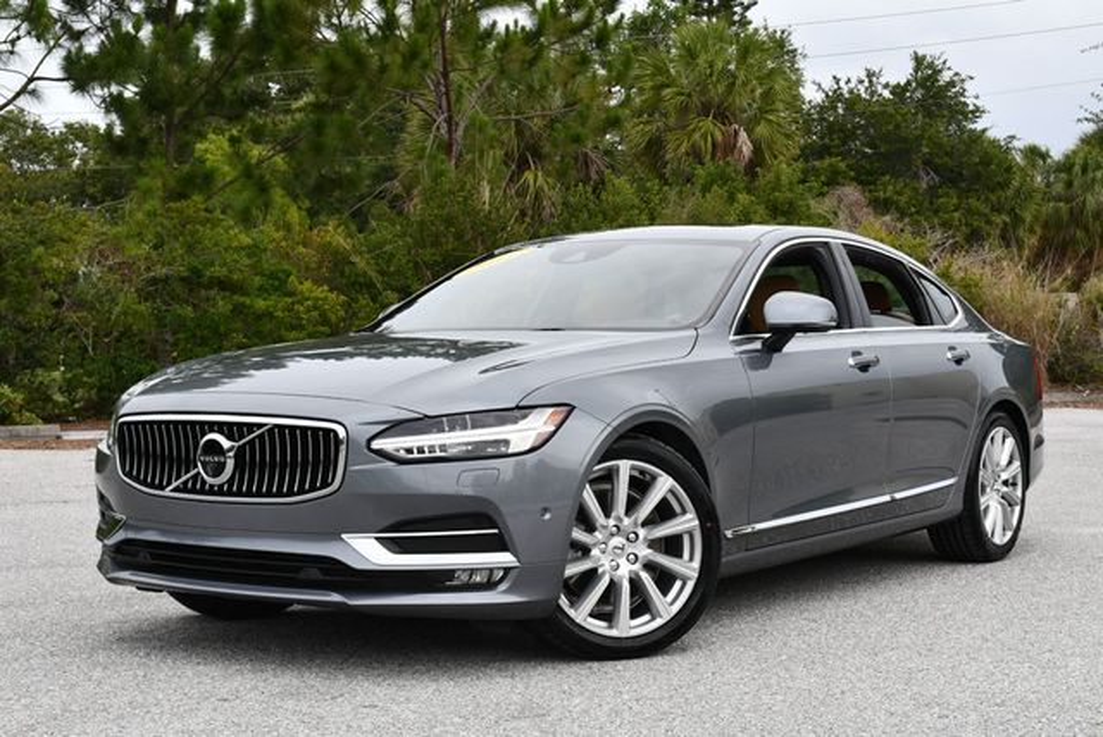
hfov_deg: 35.6
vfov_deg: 24.2
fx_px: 1717
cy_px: 368
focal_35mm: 56
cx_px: 552
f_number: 8
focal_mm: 28
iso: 140
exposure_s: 1/250
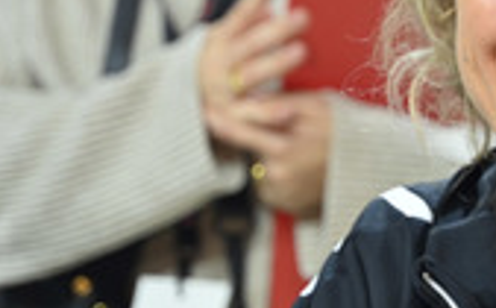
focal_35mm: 166
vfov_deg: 7.9
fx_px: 2240
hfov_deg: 12.3
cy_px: 79
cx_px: 627
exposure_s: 1/200
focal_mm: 61
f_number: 2.8
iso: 1250
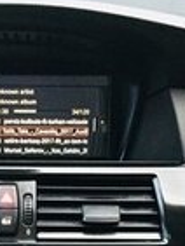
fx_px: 726
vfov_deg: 16.8
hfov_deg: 14.4
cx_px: 35
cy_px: 407
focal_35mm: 102
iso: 250
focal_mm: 4.15
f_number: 2.2
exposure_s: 1/20
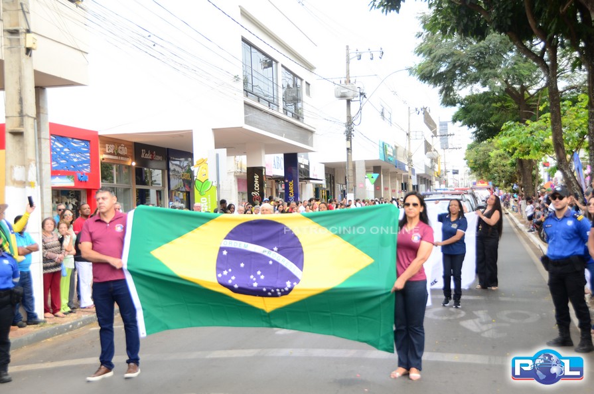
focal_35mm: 48
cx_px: 297
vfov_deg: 28.0
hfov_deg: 41.2
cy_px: 197
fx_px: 790
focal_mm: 32
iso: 250
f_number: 5
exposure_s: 1/200
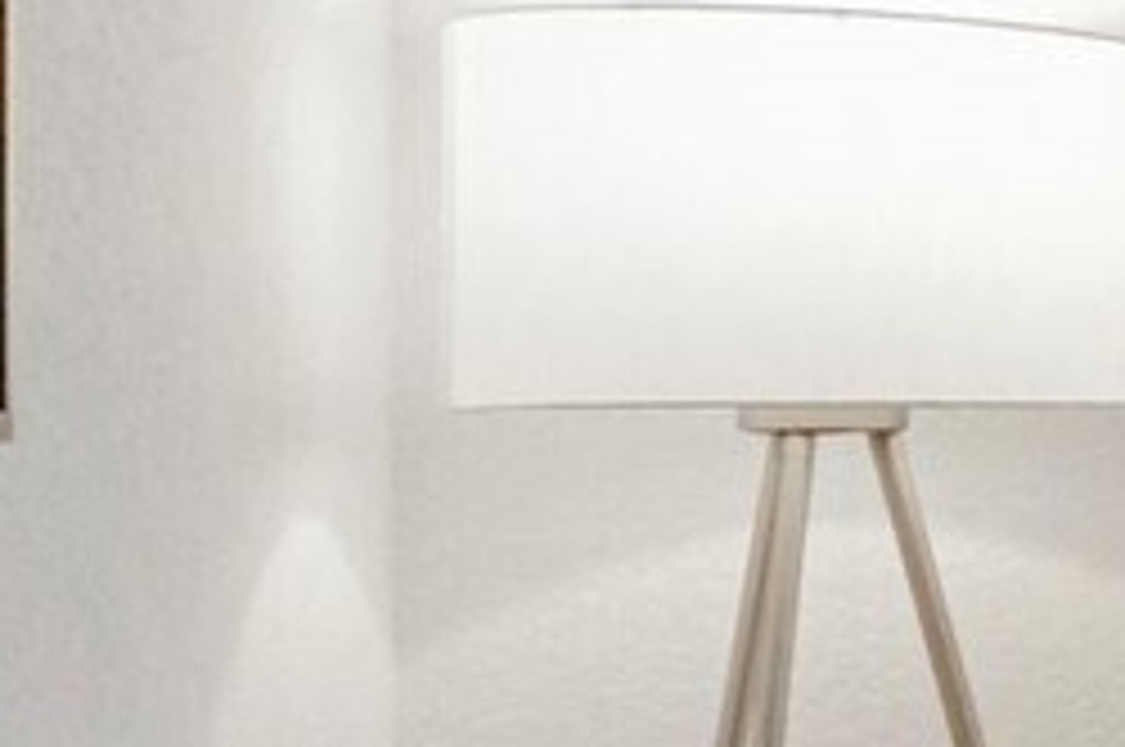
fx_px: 3183
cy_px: 340
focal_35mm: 102
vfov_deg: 13.4
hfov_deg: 11.3
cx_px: 3400
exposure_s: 1/30
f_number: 9
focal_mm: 10
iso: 1000
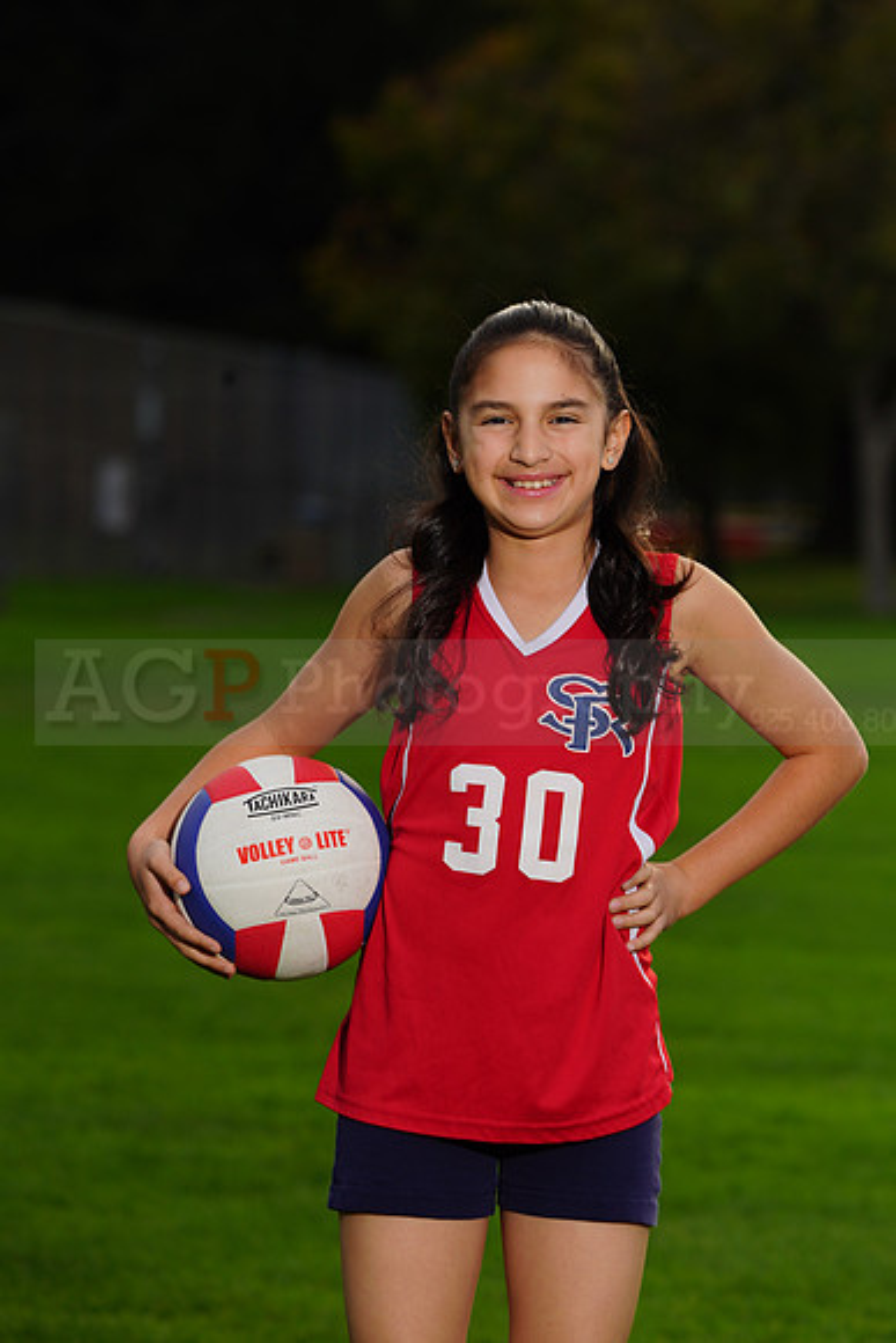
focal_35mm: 250
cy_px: 672
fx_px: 9327
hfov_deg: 5.5
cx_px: 448
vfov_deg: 8.2
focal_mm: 250
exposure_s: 1/250
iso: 160
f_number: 9
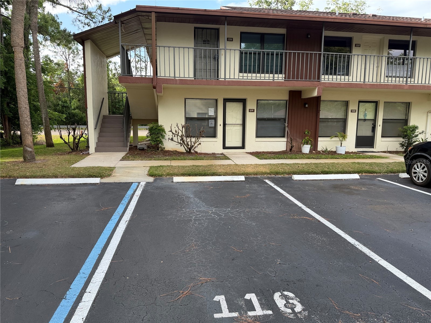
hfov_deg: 71.6
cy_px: 162
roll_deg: -0.2
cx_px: 216
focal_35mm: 24
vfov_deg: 56.8
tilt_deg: -7.9
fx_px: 299
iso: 100
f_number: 1.78
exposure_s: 1/967
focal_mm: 6.76
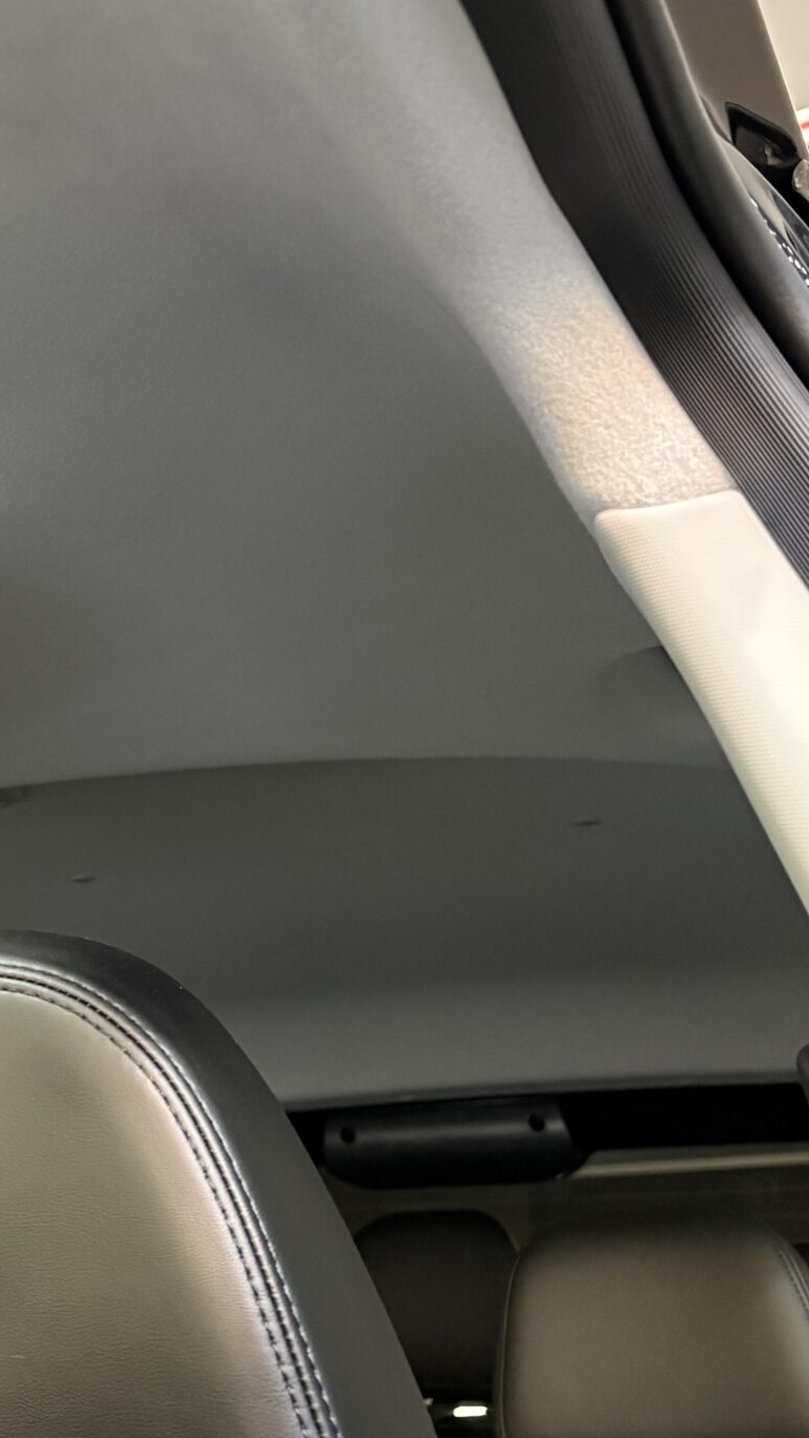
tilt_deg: +22.0
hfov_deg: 19.9
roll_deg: +0.4
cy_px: 591
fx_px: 2020
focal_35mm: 53
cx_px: -371
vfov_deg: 39.0
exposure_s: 1/33
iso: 400
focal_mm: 5.96
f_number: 1.6
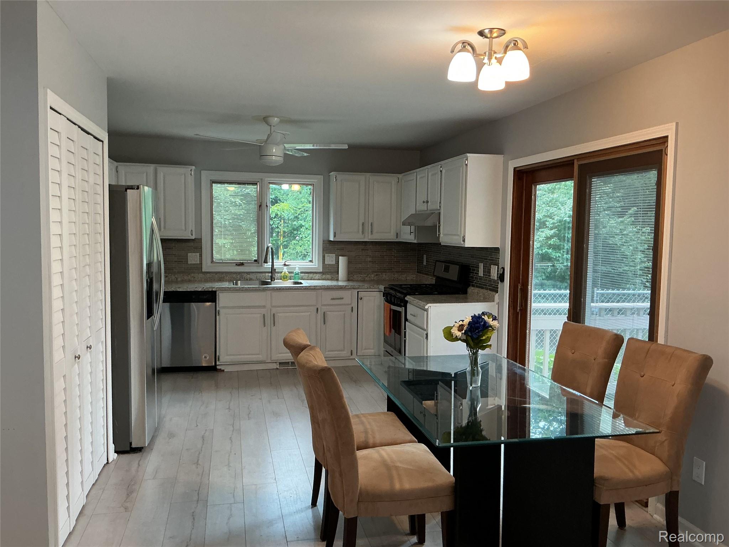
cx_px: 364
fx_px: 611
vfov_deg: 48.2
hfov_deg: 61.7
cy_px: 274
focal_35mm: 29
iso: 125
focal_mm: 3
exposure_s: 1/60
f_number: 1.8
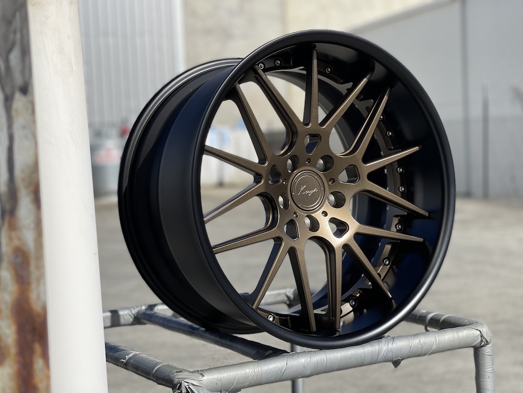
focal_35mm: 64
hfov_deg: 30.3
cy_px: 196
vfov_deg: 22.9
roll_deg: +2.1
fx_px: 967
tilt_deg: -3.7
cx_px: 262
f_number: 2.2
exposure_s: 1/1575
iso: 20
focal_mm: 7.5
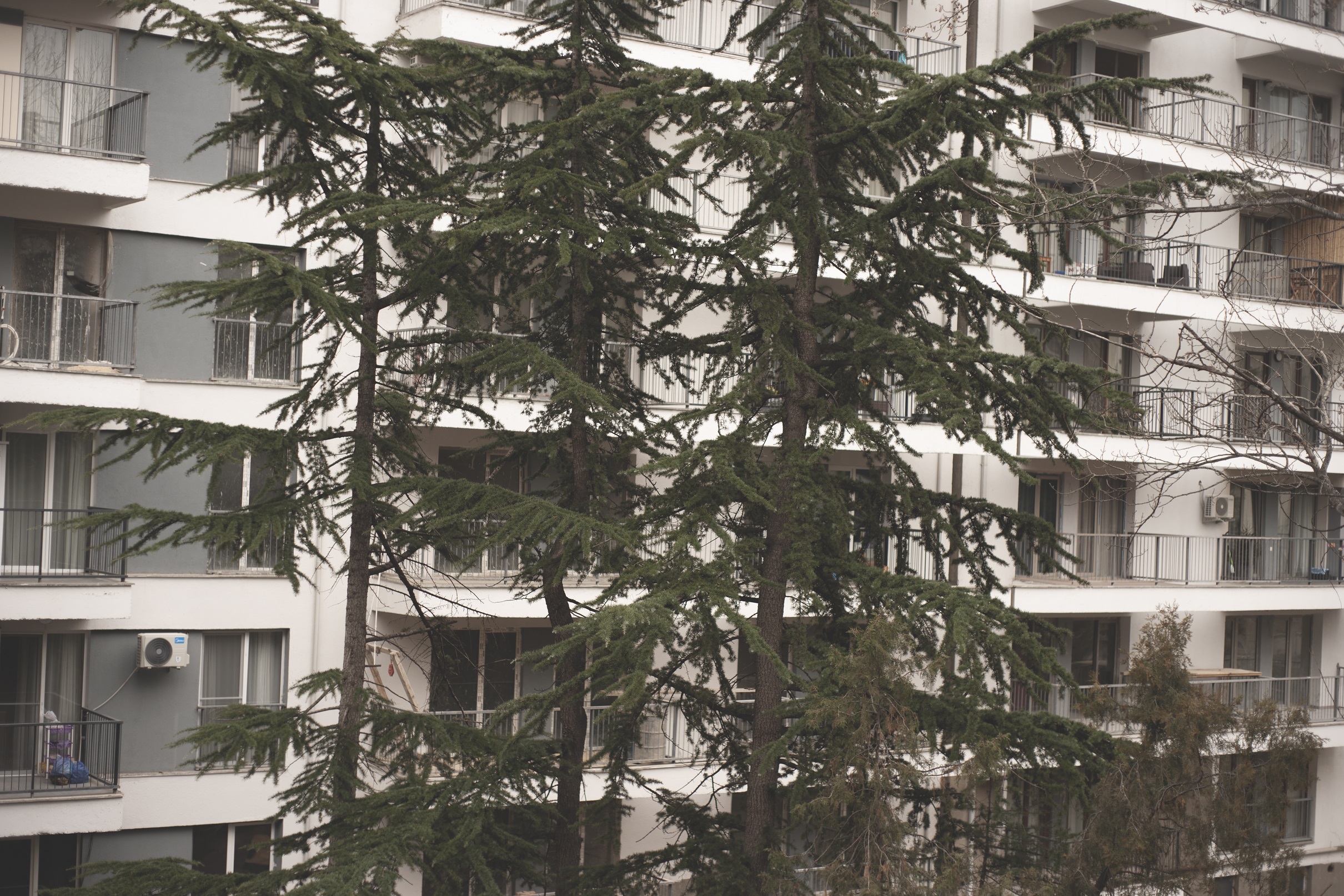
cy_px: 448
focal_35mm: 50
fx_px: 1866
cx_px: 672
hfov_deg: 39.6
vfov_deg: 27.0
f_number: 2.8
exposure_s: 1/100
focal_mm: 50
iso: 100
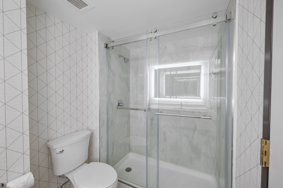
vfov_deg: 81.1
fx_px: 110
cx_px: 142
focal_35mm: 14
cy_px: 94
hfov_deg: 104.3
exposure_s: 1/25
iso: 400
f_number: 8
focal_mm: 14
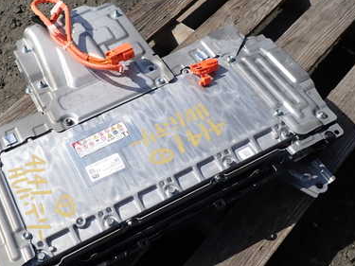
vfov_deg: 35.9
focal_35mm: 40
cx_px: 122
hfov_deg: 46.2
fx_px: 410
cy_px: 155
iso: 100
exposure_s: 1/250
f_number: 8
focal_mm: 4.5
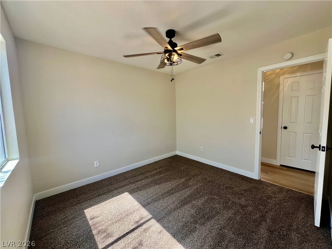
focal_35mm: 13
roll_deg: +1.8
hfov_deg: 106.2
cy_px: 124
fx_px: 125
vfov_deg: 89.9
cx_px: 166
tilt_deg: -5.6
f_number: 1.8
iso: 32
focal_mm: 1.57
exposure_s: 1/117
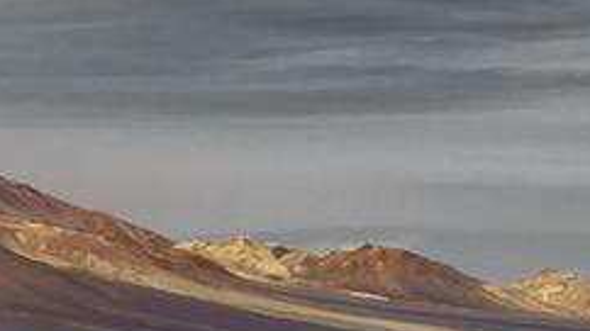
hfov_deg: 6.9
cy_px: 212
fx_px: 4927
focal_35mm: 315
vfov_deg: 3.9
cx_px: 385
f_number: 5.6
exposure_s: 1/400
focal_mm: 33.51
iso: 100
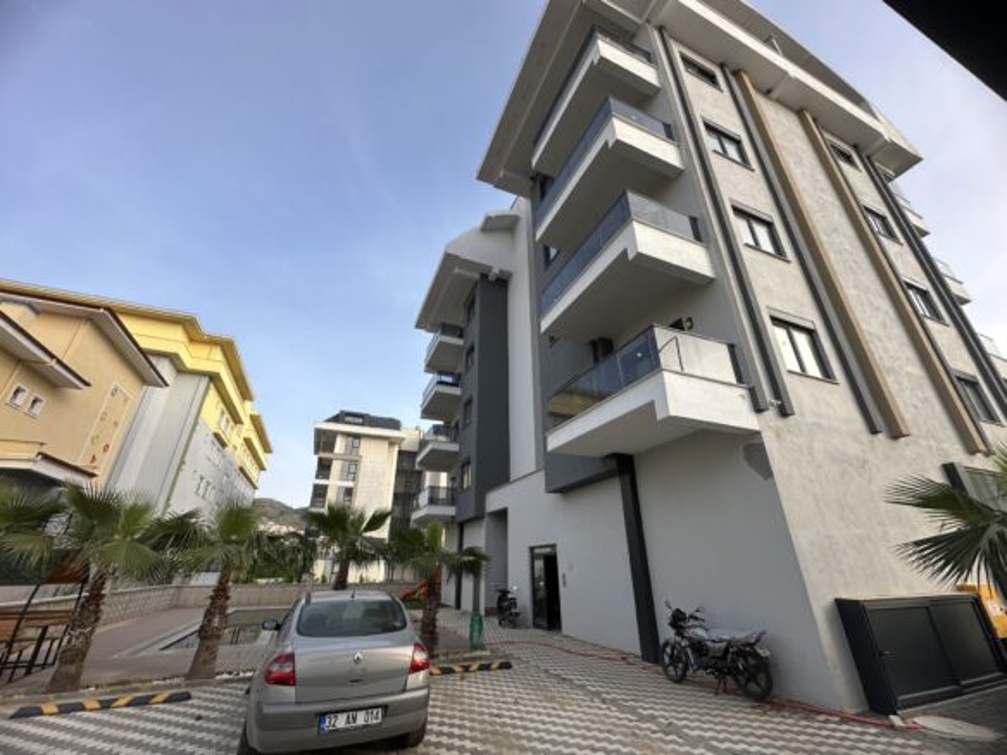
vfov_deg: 85.7
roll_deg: +0.3
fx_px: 407
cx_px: 504
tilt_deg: +25.3
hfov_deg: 102.1
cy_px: 378
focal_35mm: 14
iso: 40
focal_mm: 2.22
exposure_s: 1/600
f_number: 2.2
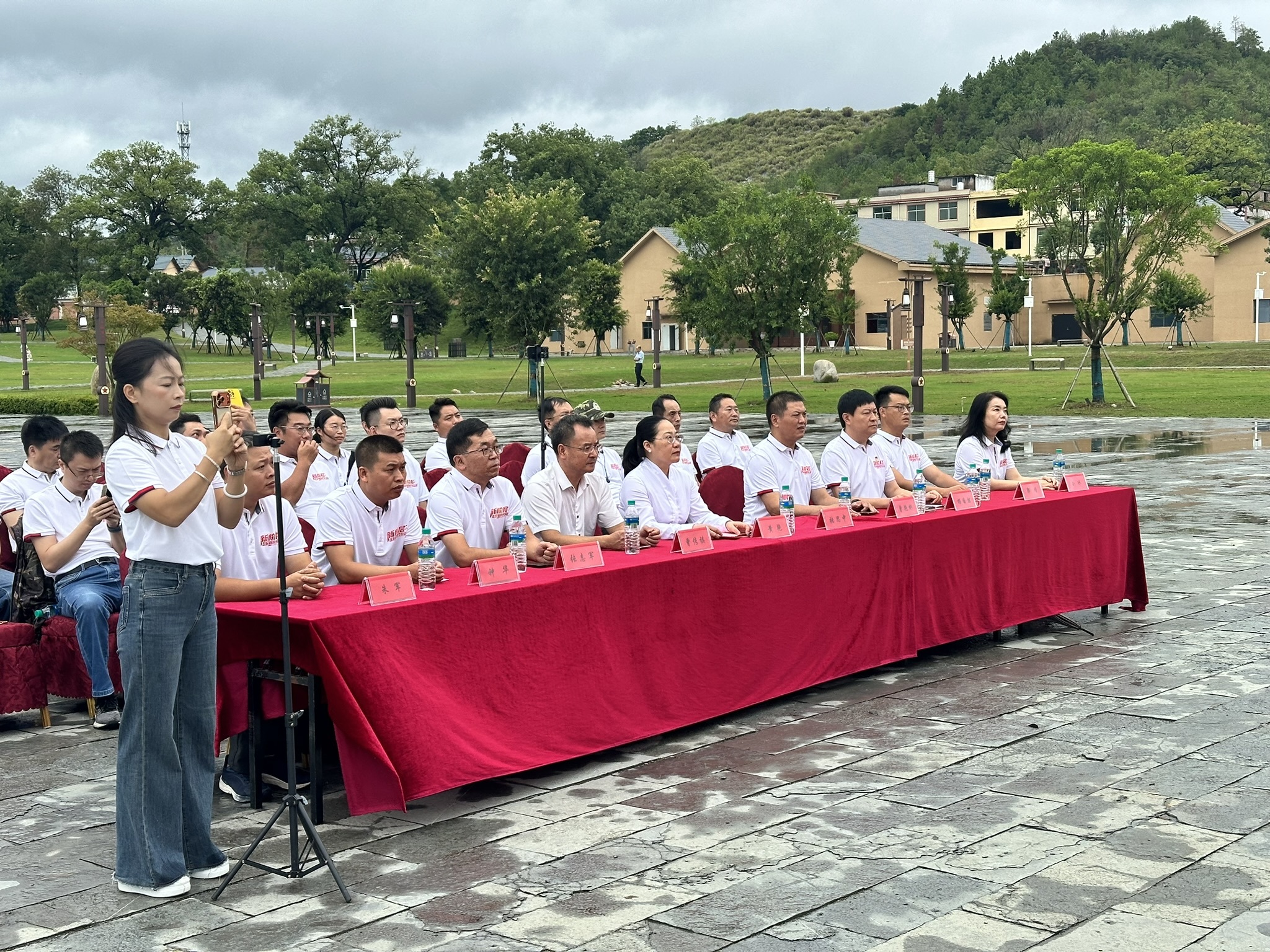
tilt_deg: -4.1
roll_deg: +0.7
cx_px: 635
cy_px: 476
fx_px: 1761
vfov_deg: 30.3
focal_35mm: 48
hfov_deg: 39.7
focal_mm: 6.86
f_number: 1.78
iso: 64
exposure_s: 1/880
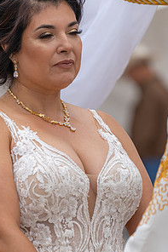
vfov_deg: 4.5
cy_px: 163
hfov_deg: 3.0
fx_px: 3195
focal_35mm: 456
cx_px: 79
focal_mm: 300
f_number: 5.6
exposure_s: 1/320
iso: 200
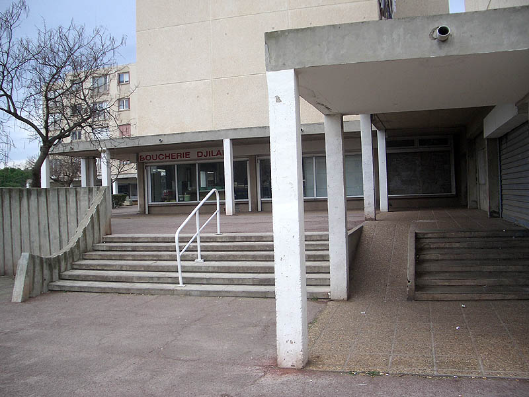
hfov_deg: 52.6
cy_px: 198
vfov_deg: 40.7
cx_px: 264
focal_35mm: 35
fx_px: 535
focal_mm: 5.8
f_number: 2.6
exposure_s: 1/400
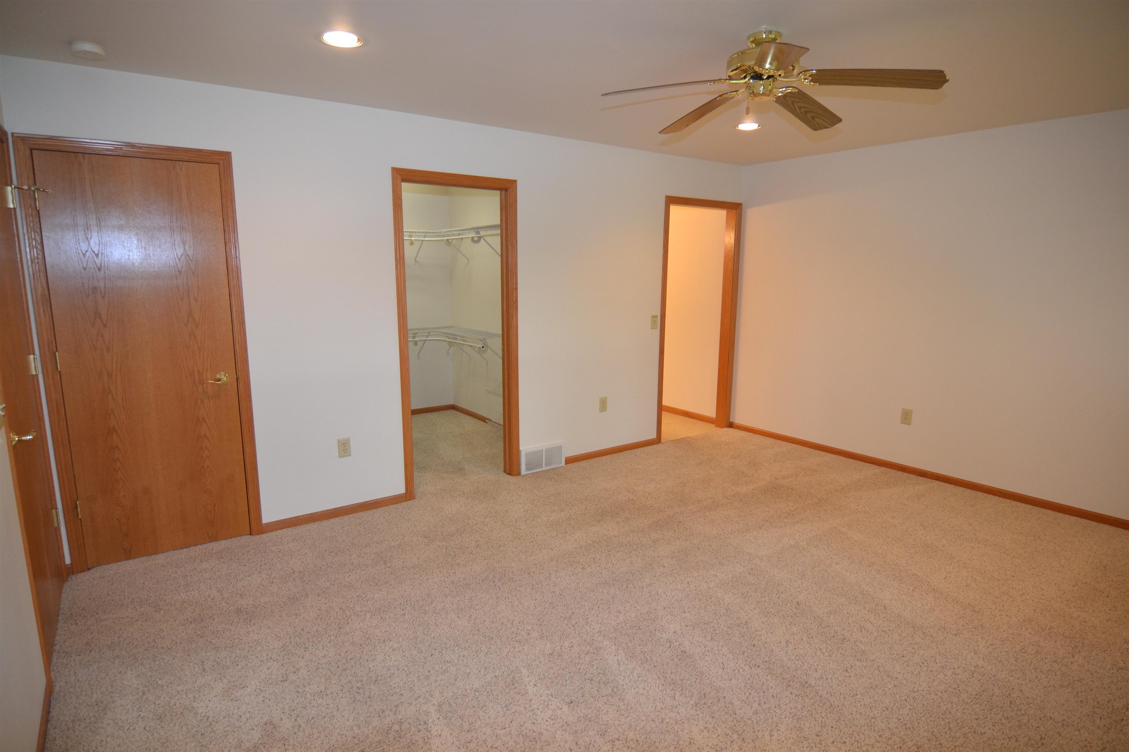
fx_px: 564
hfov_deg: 90.0
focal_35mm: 18
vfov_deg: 67.4
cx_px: 564
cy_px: 376
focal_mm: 12
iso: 800
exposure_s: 1/60
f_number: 4
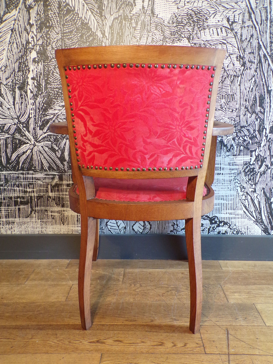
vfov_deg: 63.4
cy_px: 182
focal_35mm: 28
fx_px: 294
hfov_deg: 49.7
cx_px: 136
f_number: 3.1
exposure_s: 1/17
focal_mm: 5
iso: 285
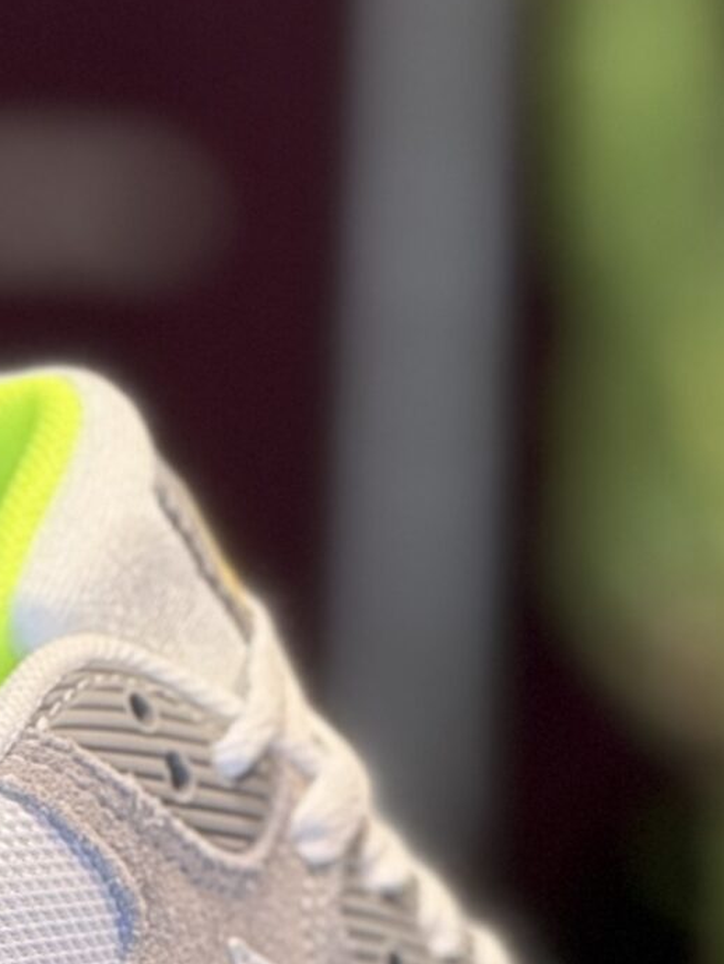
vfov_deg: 4.4
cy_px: 965
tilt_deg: -14.7
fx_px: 12402
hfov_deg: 3.3
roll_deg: -1.5
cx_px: -335
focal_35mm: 445
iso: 125
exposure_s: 1/100
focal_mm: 15.66
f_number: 2.8
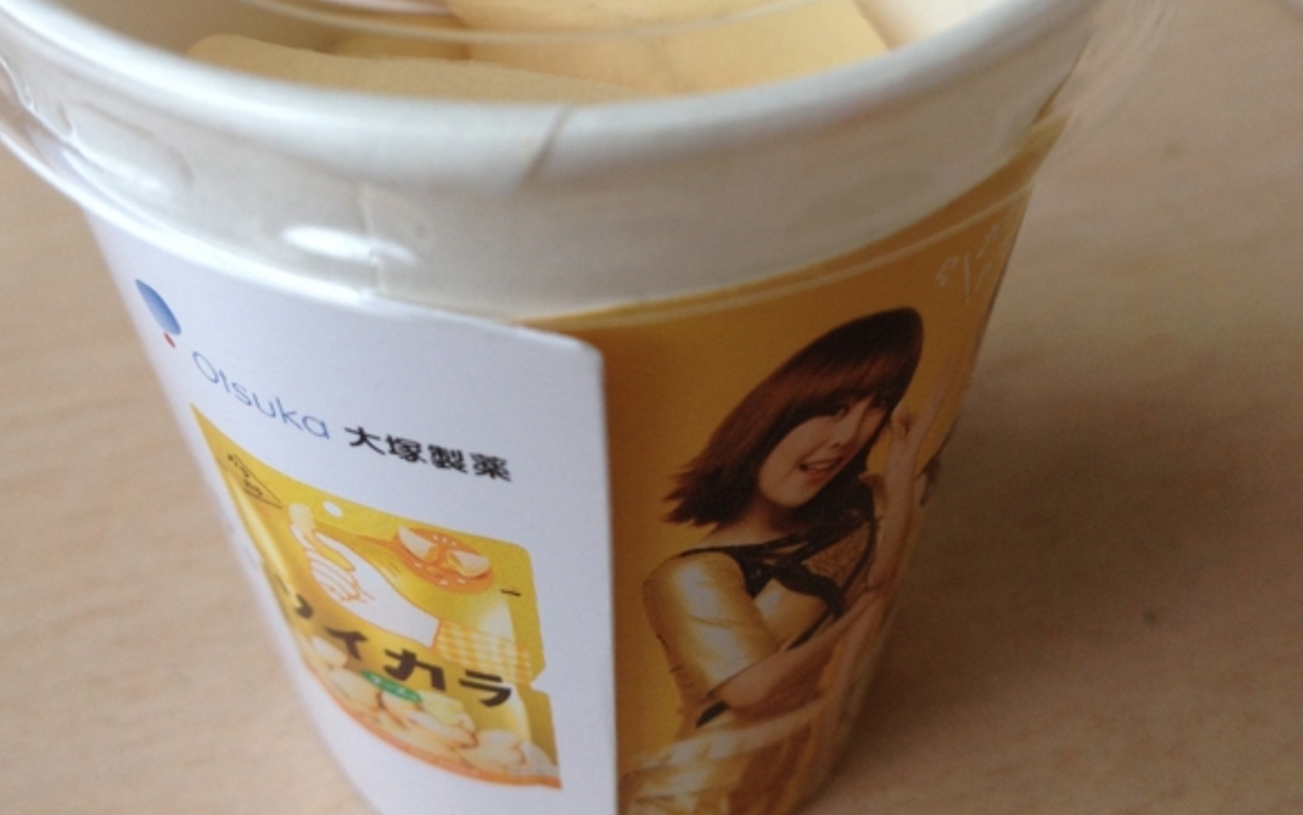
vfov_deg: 25.1
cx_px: 643
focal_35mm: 51
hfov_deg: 39.6
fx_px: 1811
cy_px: 204
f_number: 2.4
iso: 80
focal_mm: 4.28
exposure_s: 1/40
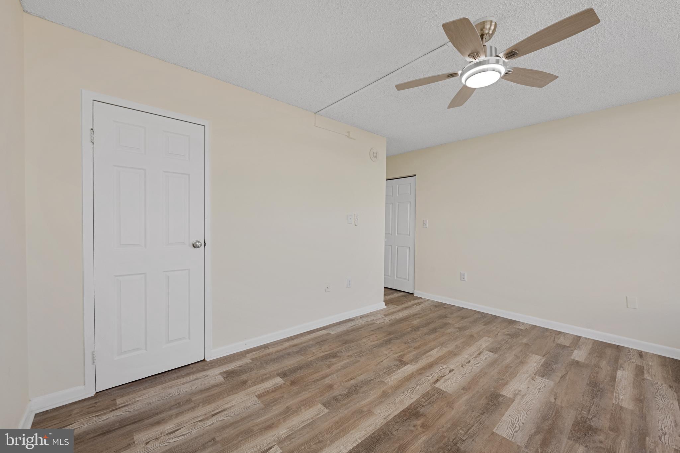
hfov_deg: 104.3
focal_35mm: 14
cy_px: 226
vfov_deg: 81.2
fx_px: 264
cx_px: 340
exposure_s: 1/60
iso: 320
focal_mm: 14
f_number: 8
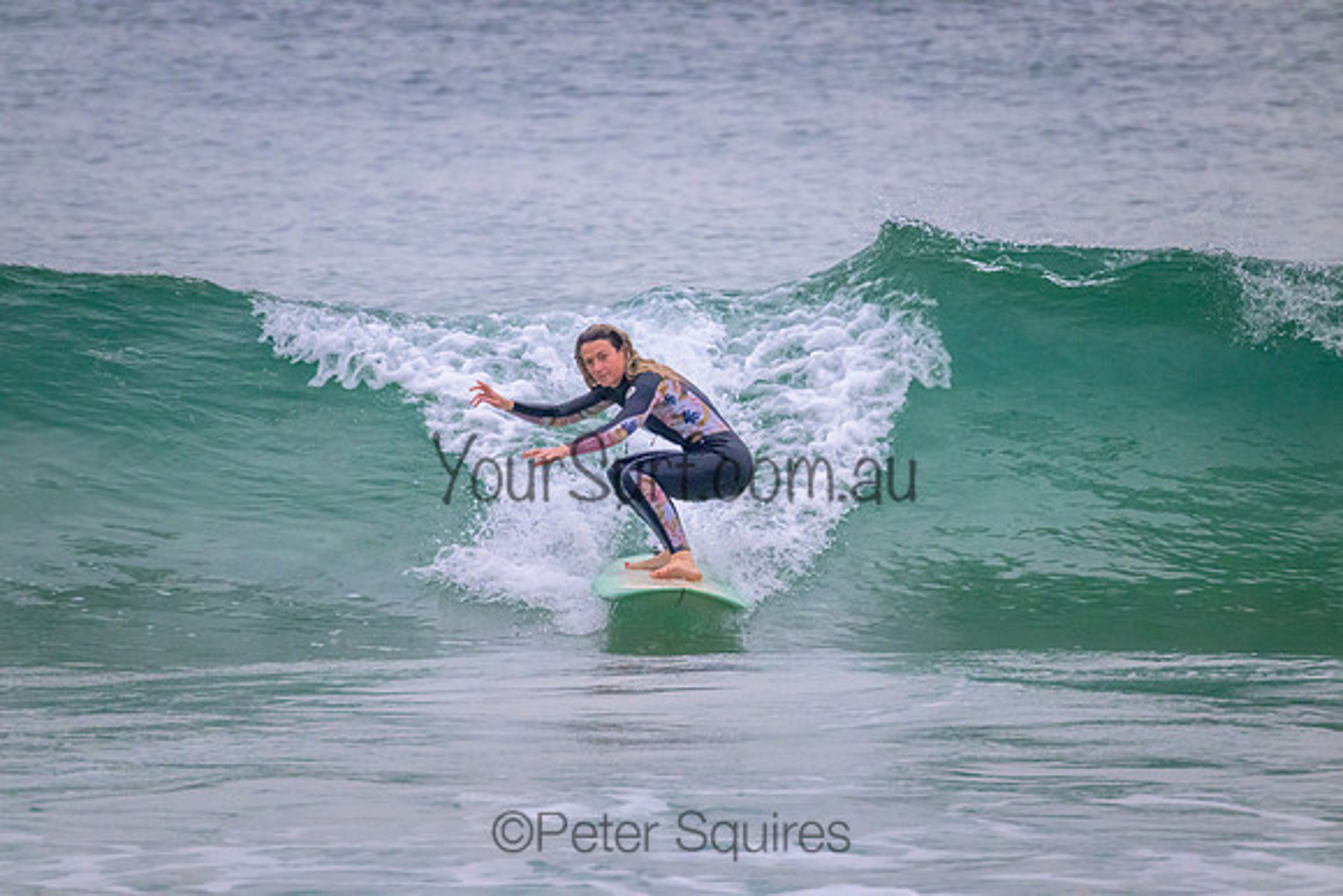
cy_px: 448
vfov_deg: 1.7
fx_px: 29850
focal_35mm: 800
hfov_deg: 2.6
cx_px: 672
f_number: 11
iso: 8000
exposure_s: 1/800
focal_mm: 800
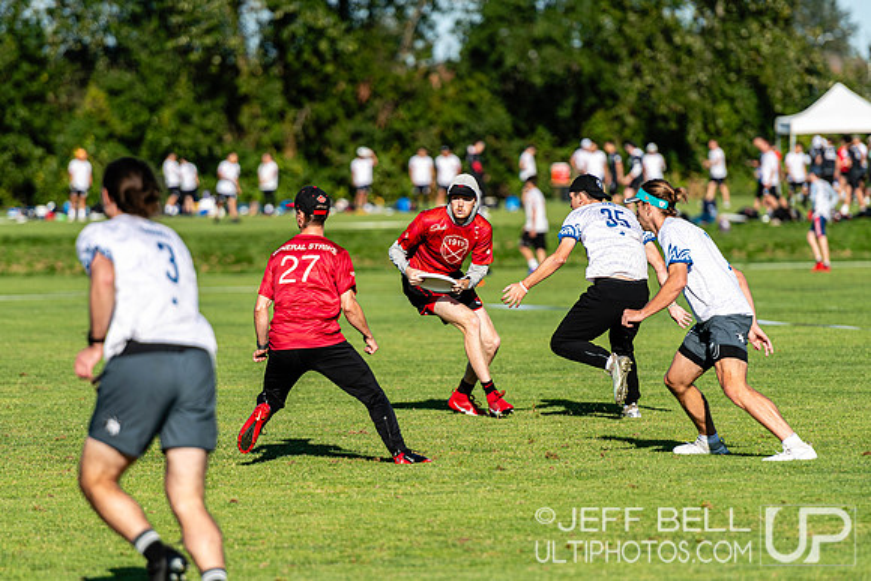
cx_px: 436
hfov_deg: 6.9
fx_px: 7260
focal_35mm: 300
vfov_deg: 4.6
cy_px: 290
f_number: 3.2
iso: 100
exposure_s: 1/1600
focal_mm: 200
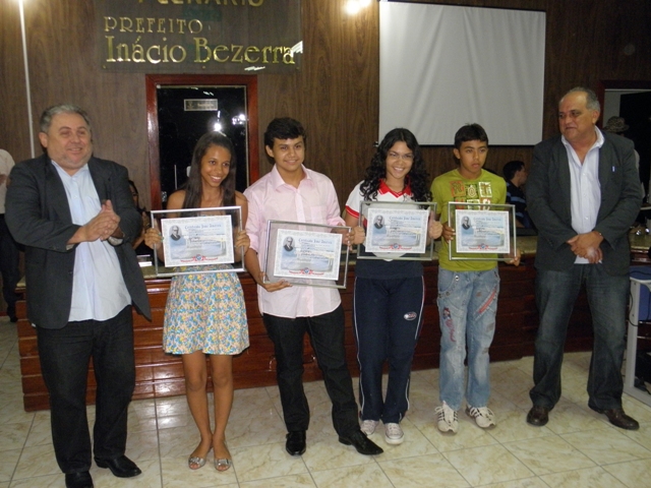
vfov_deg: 41.8
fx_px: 639
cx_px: 326
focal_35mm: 34
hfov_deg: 54.0
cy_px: 244
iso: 320
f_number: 3.7
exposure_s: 1/60
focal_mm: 6.2
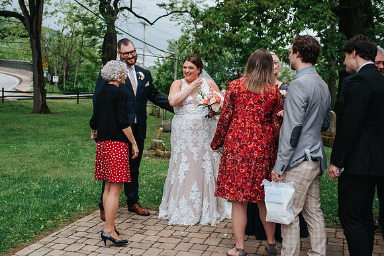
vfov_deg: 31.9
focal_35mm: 42
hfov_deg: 46.3
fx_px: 447
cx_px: 161
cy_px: 108
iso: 180
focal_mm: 35
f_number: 3.2
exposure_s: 1/800
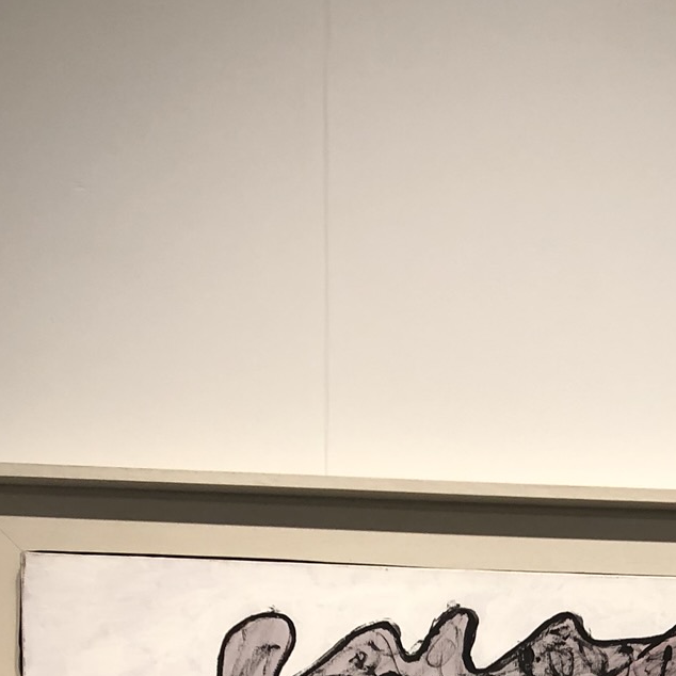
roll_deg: -0.8
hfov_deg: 21.2
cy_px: 1082
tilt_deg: -1.7
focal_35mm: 80
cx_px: 593
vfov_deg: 18.5
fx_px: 1768
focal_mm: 4
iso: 25
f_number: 1.8
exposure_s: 1/40
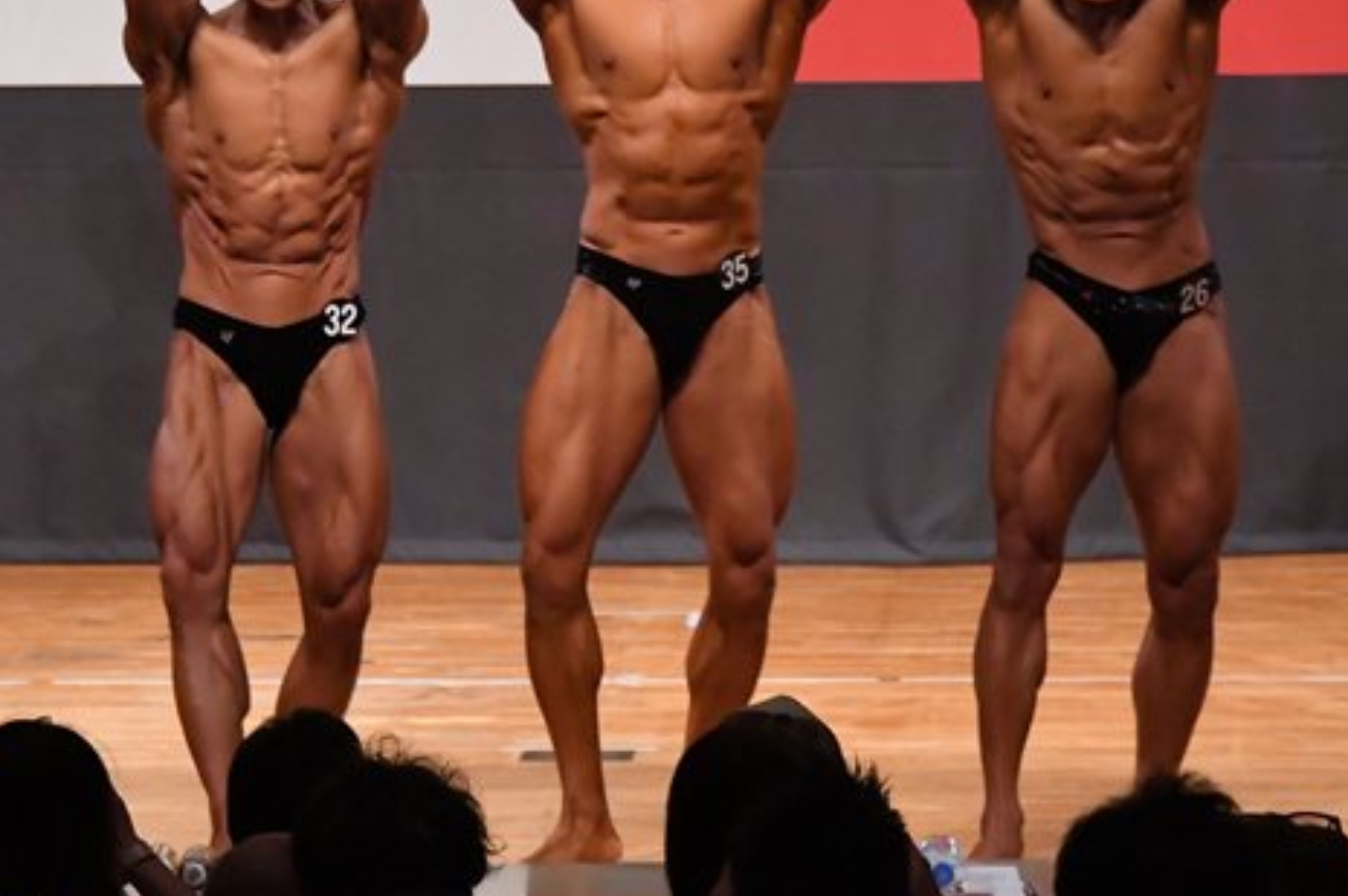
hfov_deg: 6.1
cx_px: 451
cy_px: 273
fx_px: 12605
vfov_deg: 4.1
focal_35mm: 337
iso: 8000
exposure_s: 1/400
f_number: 5.6
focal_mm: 135
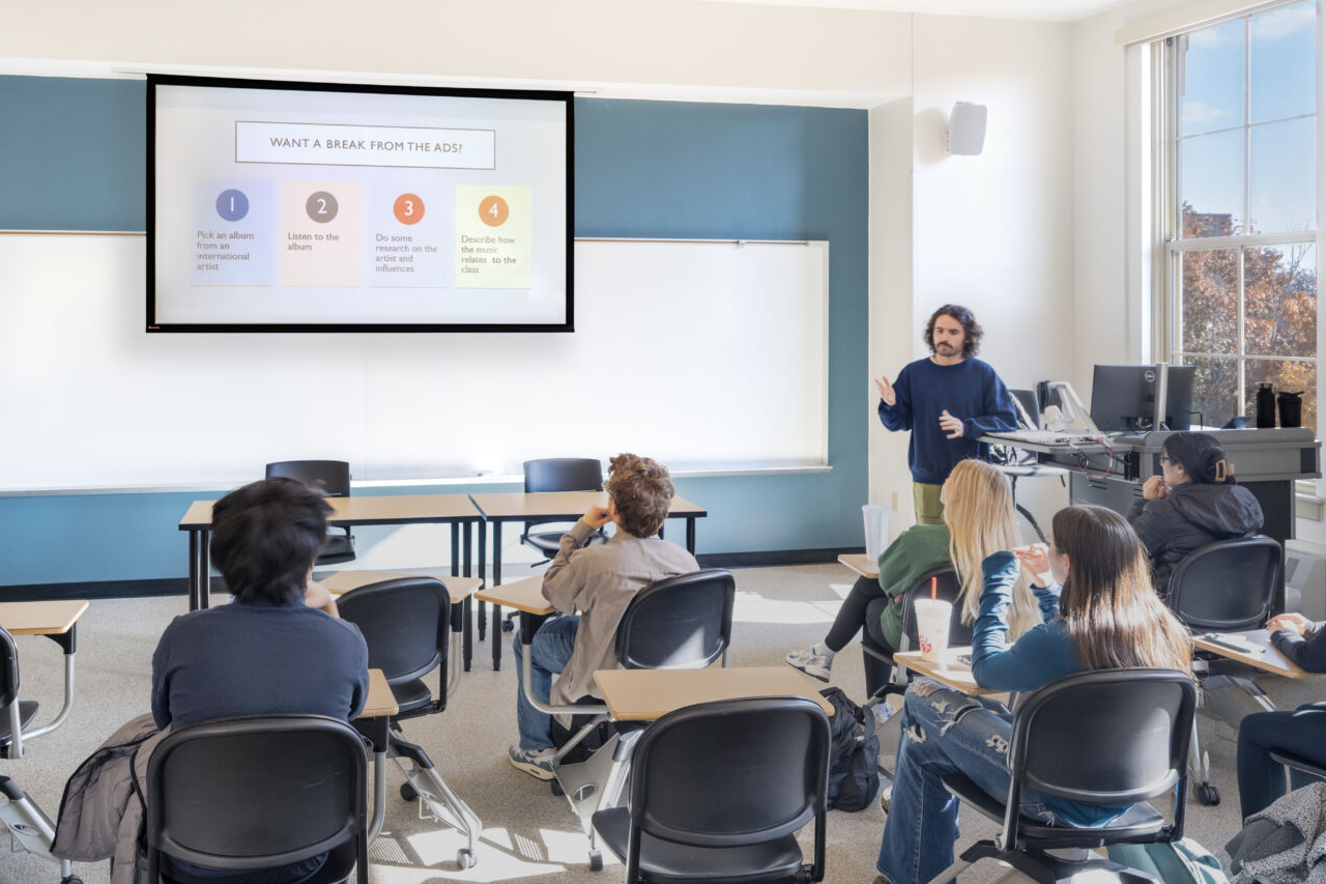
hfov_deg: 61.0
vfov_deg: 43.1
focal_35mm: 30
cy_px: 304
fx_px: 1105
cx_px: 483
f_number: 7.1
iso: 200
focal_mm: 20
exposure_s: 1/10
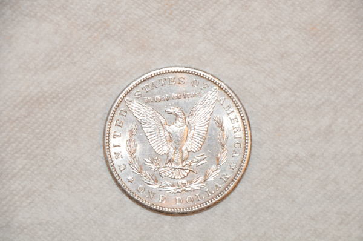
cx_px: 182
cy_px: 120
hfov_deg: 5.1
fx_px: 4077
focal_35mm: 405
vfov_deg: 3.4
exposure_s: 1/60
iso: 800
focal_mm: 270
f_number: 6.3
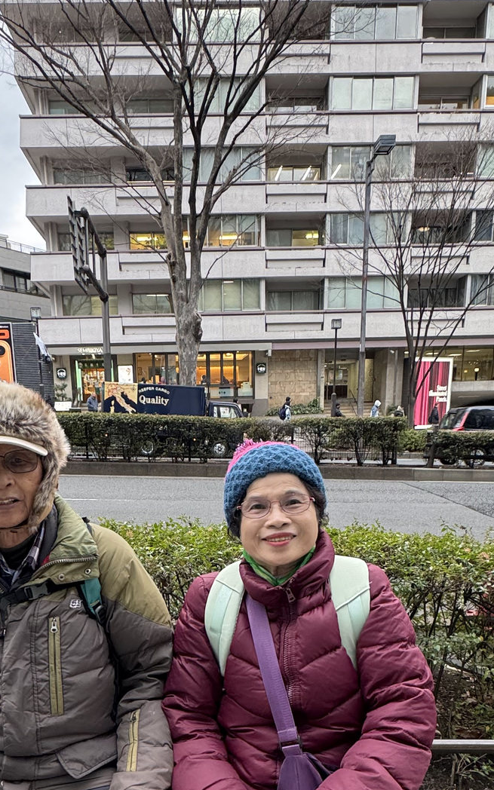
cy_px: 566
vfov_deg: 61.9
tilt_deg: -14.4
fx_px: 625
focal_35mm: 29
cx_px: 198
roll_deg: +0.6
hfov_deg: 42.9
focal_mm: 2.22
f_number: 2.2
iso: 160
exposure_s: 1/100
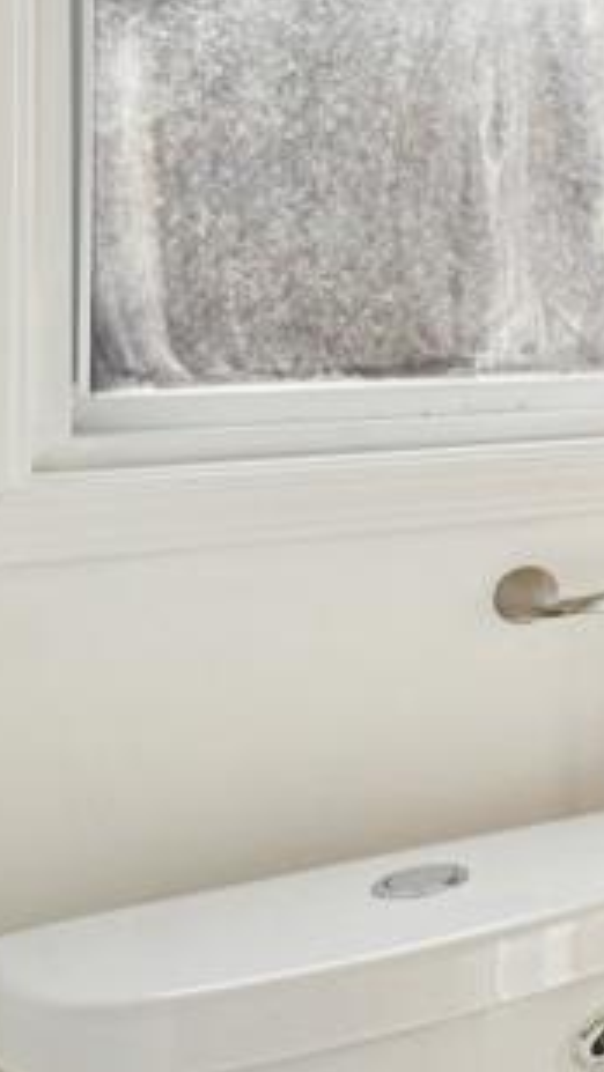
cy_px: 288
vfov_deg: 39.0
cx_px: 1475
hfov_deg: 14.4
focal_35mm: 52
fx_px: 1479
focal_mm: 10
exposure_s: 1/125
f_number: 8
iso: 100
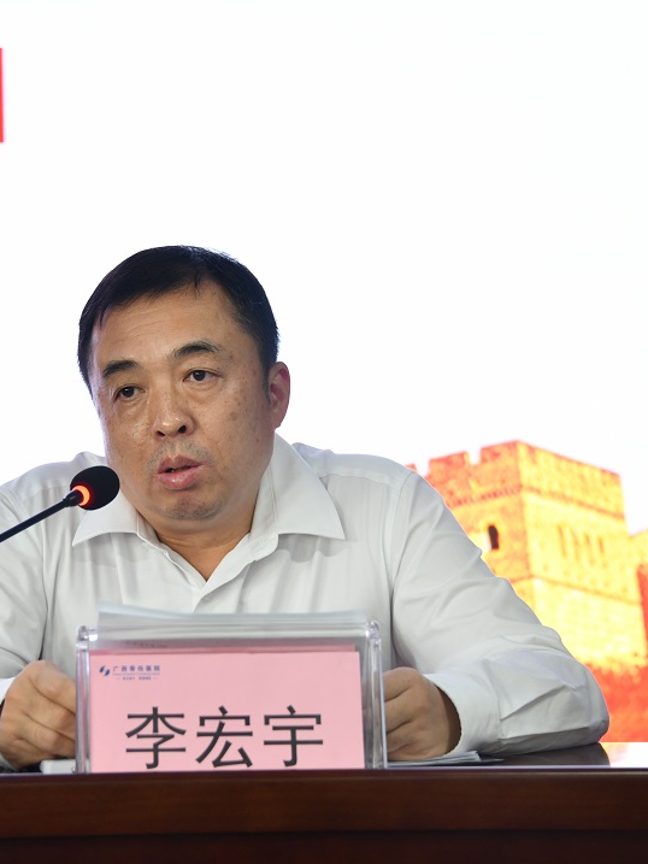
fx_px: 4192
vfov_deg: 11.8
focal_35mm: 168
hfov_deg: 8.8
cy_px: 431
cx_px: 234
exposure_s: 1/50
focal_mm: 116
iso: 800
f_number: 5.6
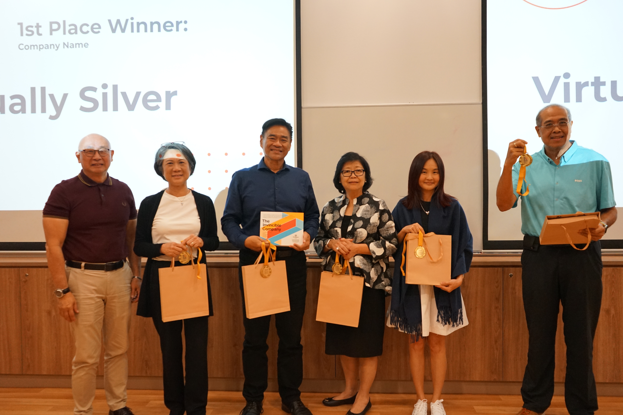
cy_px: 208
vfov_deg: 45.0
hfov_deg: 63.7
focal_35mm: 29
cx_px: 312
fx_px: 502
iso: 3200
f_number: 4
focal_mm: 29
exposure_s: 1/160
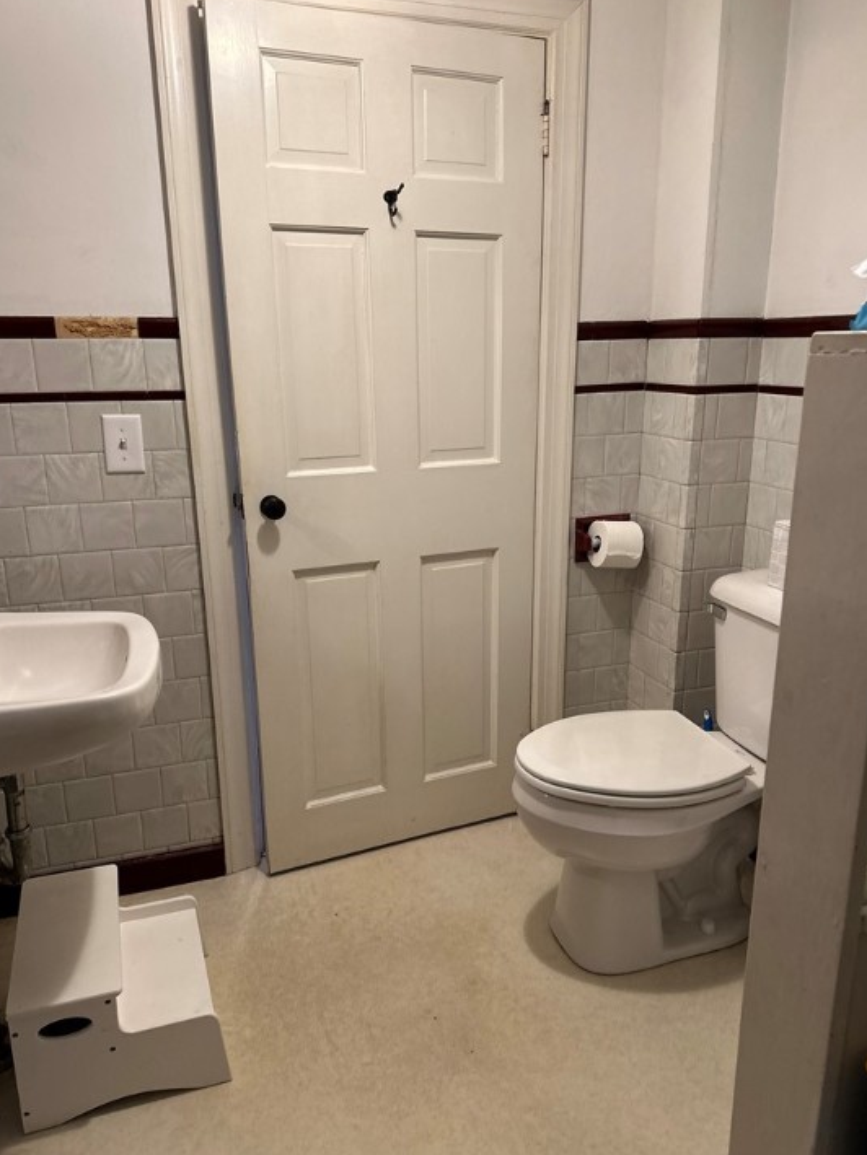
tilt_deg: -14.3
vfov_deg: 67.3
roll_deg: -0.7
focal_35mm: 26
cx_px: 429
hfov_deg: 53.1
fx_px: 868
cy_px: 585
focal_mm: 6.86
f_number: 1.78
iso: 200
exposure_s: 1/60
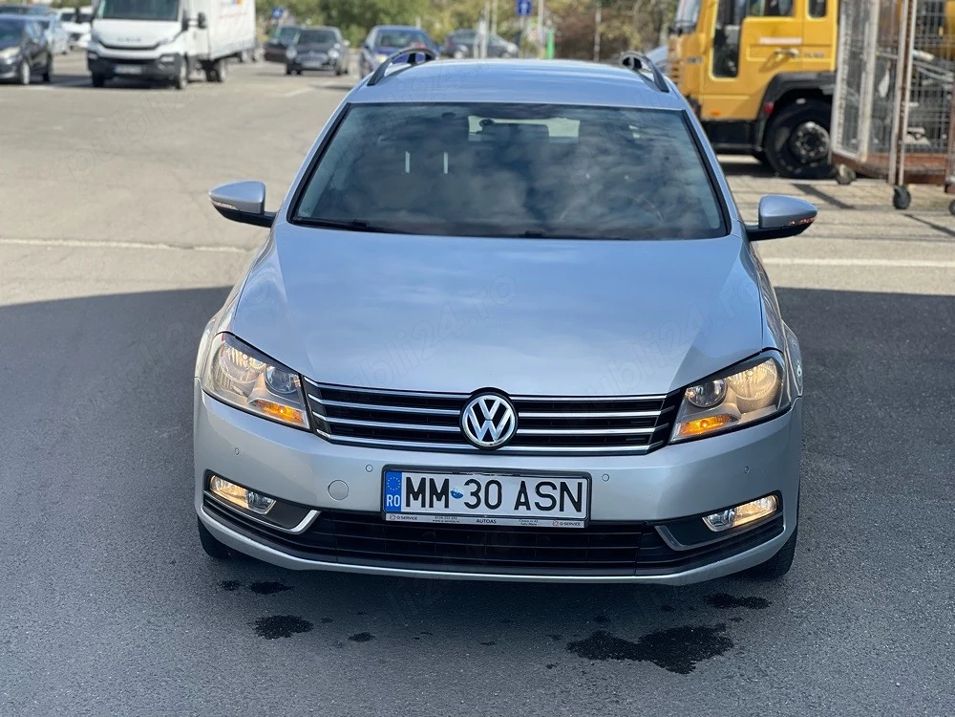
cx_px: 478
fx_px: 1766
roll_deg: -2.6
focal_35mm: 64
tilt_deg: -11.0
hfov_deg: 30.3
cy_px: 358
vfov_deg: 22.9
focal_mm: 7.5
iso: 32
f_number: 2.2
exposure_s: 1/619
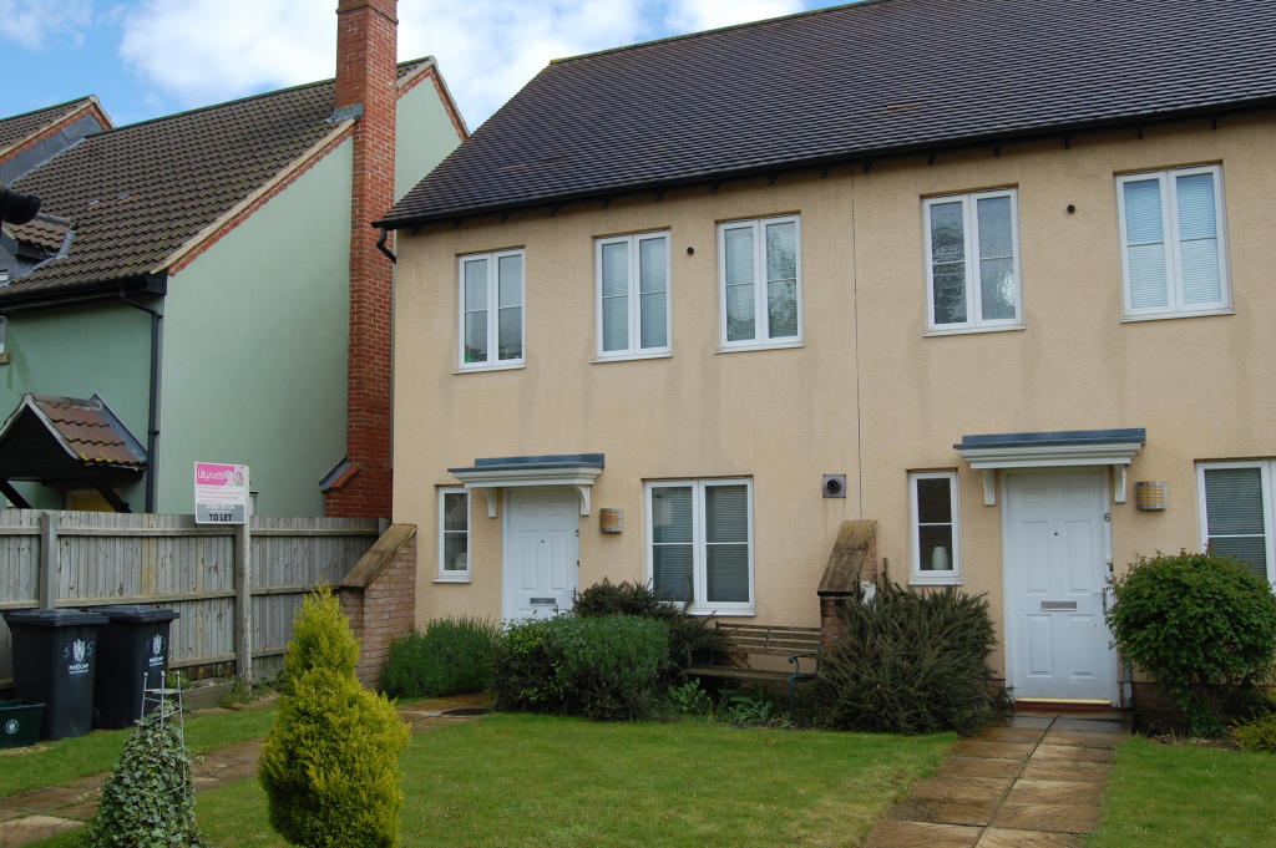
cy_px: 424
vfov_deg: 39.9
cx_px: 638
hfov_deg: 57.3
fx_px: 1169
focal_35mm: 33
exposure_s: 1/250
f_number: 9
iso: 200
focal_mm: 22
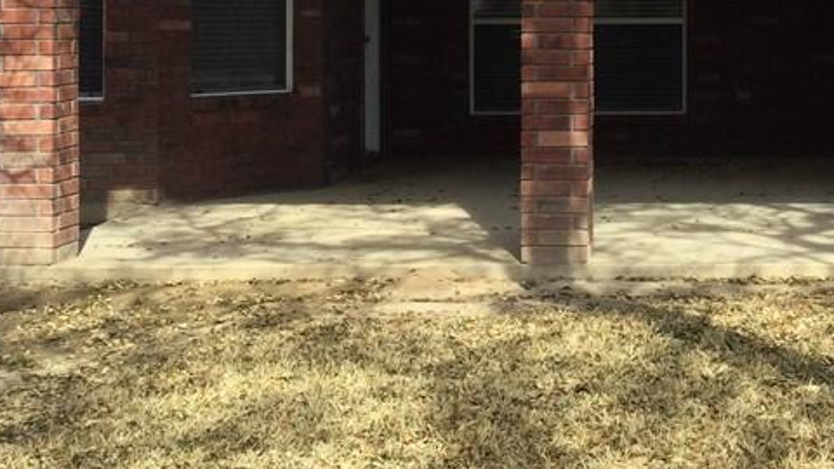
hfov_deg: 28.8
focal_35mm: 72
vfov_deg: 16.4
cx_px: 643
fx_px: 1592
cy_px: -14
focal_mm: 3.3
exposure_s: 1/450
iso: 25
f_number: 2.4
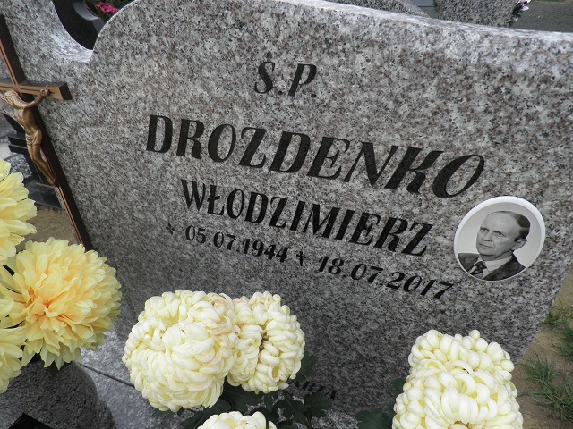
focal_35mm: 24
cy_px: 214
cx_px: 286
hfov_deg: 71.6
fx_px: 397
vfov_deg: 56.8
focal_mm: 4.3
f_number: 3.3
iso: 64
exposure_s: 1/200
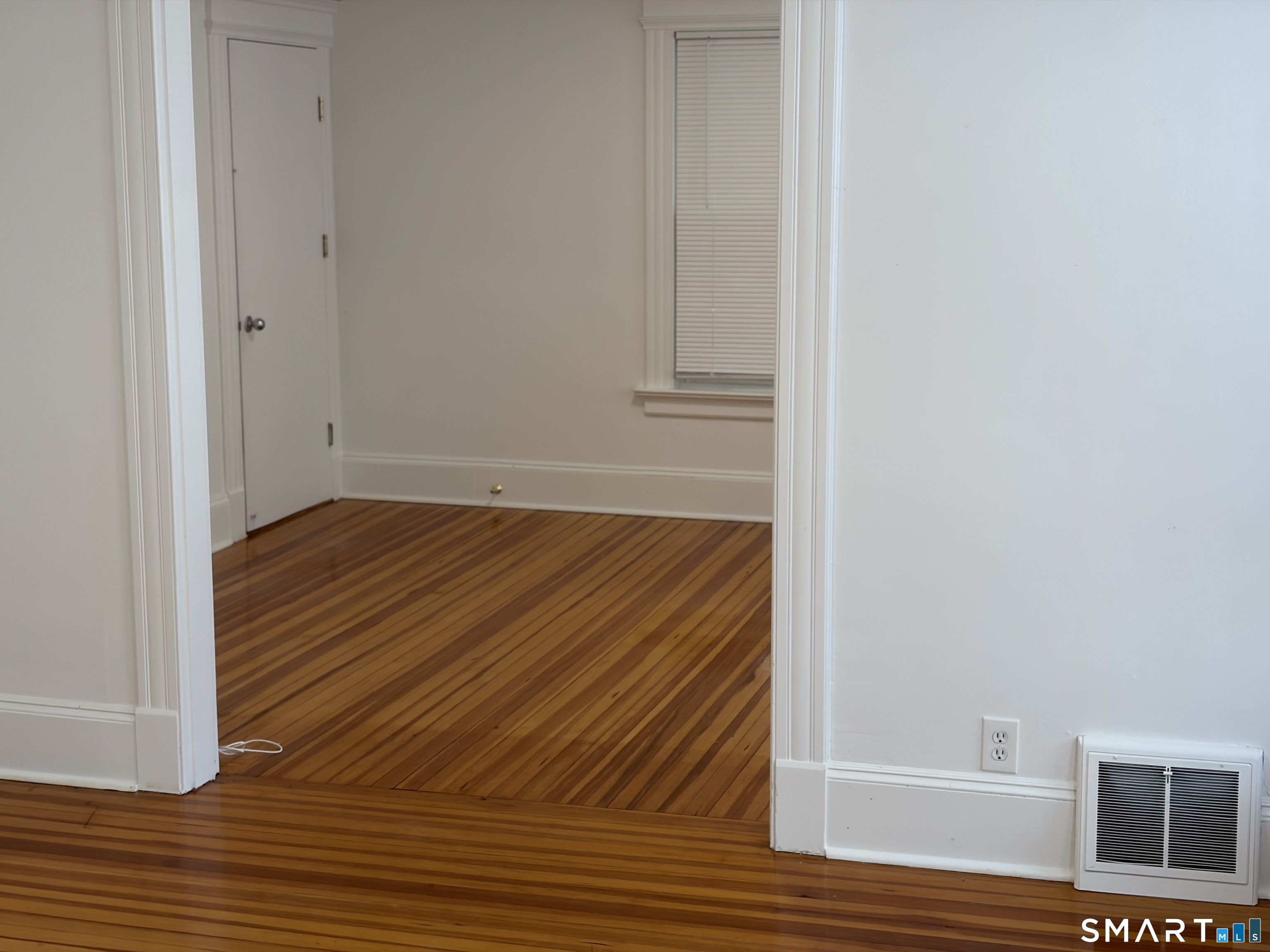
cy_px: 476
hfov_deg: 36.8
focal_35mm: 52
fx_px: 1908
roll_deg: +1.2
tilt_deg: -8.3
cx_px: 635
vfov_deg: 28.0
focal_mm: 5.96
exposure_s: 1/60
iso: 40
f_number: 1.6
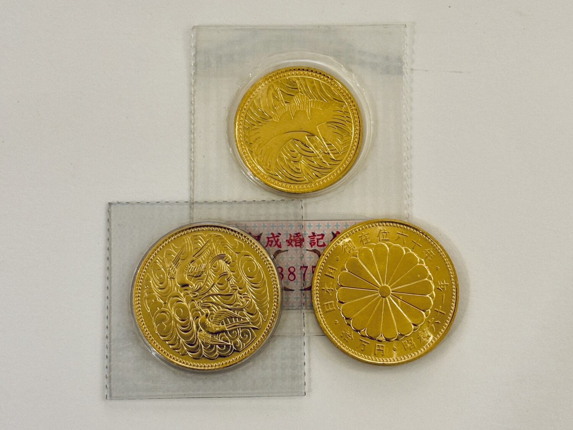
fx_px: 861
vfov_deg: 28.0
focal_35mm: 52
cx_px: 286
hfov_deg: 36.8
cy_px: 215
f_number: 1.6
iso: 50
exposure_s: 1/60
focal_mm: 5.96
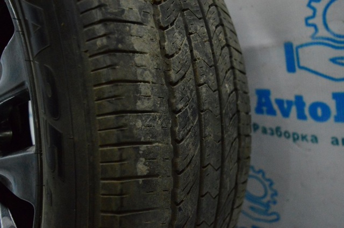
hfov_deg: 55.2
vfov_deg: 38.3
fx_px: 329
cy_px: 114
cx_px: 172
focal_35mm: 34
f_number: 3.8
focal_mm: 23
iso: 6400
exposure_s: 1/1000
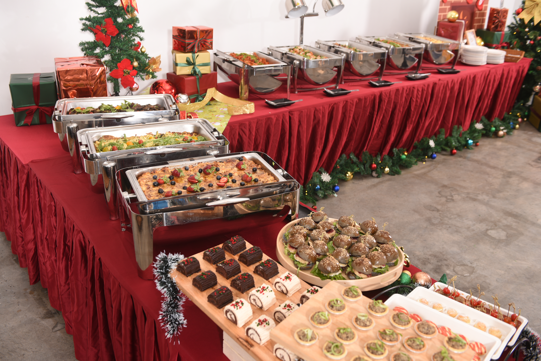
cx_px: 270
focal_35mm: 34
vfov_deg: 38.9
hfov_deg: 55.8
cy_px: 180
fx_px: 511
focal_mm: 34
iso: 100
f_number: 4
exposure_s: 1/125
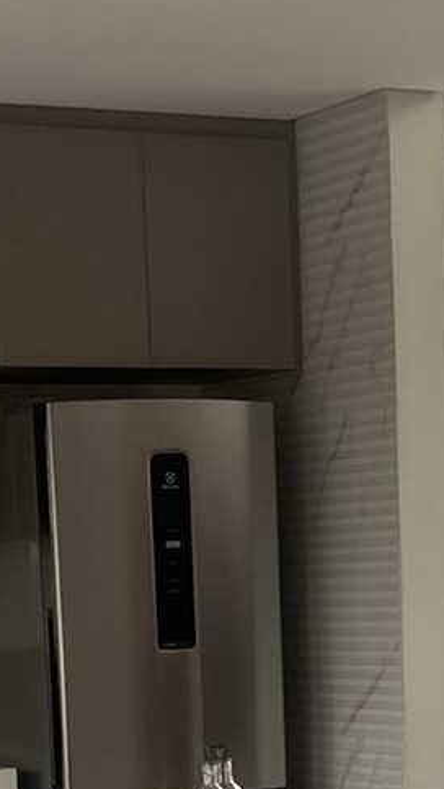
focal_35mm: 120
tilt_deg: -3.5
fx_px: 2509
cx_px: 219
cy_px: 905
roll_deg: +4.1
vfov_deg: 17.2
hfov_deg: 10.1
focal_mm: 4.25
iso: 32
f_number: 1.8
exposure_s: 1/121
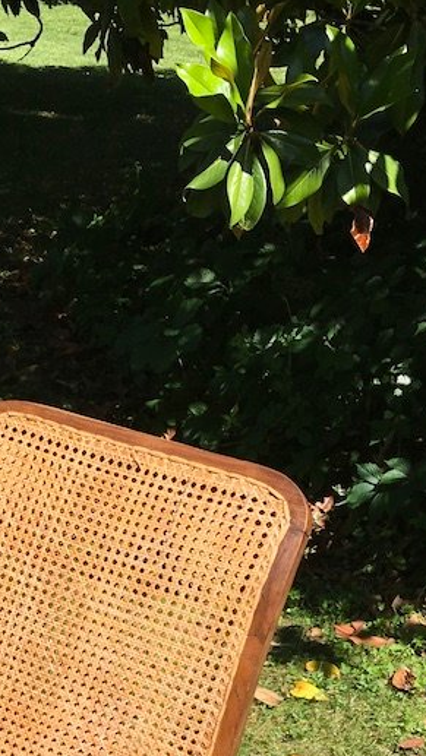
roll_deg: -0.8
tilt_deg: -32.8
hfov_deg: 17.5
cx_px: -63
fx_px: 1325
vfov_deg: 29.4
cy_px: 785
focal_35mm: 66
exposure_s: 1/1451
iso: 25
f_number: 2.2
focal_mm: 4.15
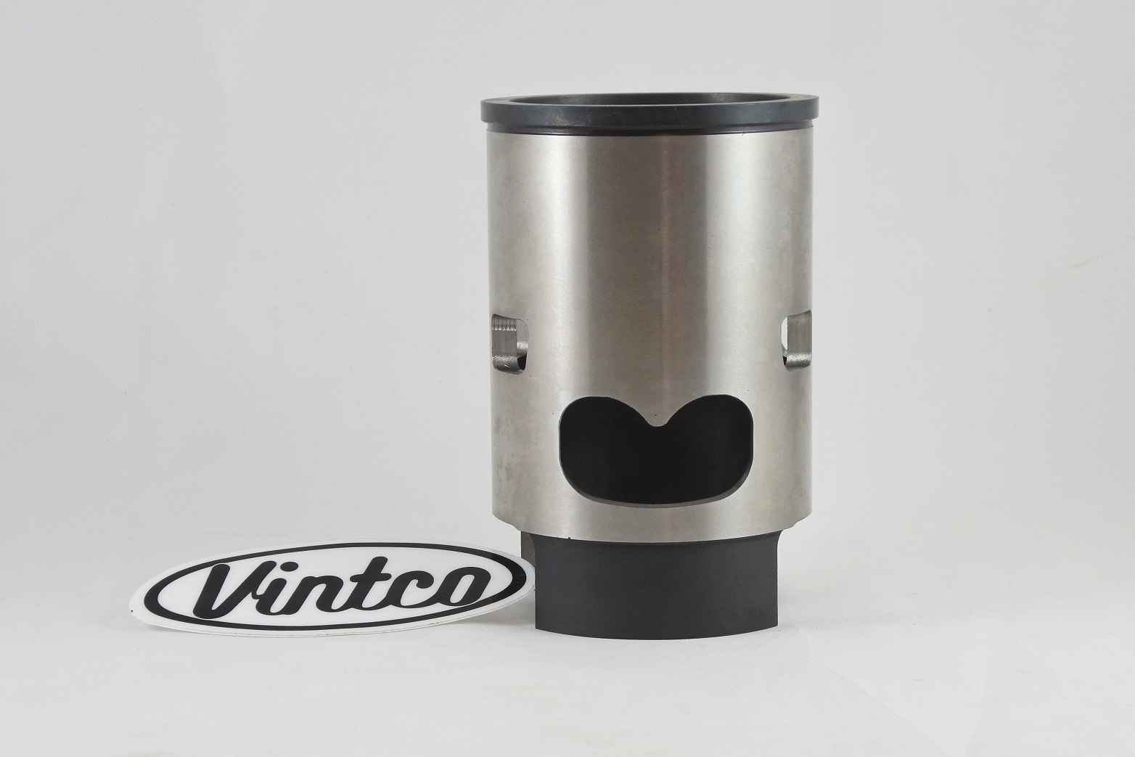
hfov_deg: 36.2
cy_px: 378
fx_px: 1734
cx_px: 568
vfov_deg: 24.6
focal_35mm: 55
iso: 500
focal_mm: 20.6
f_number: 4.8
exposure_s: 1/125
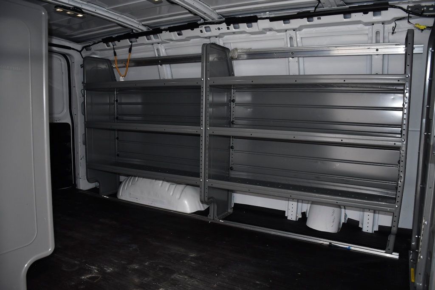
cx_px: 218
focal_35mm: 27
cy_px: 145
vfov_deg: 47.9
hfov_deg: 67.4
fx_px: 326
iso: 500
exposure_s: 1/100
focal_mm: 18
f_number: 4
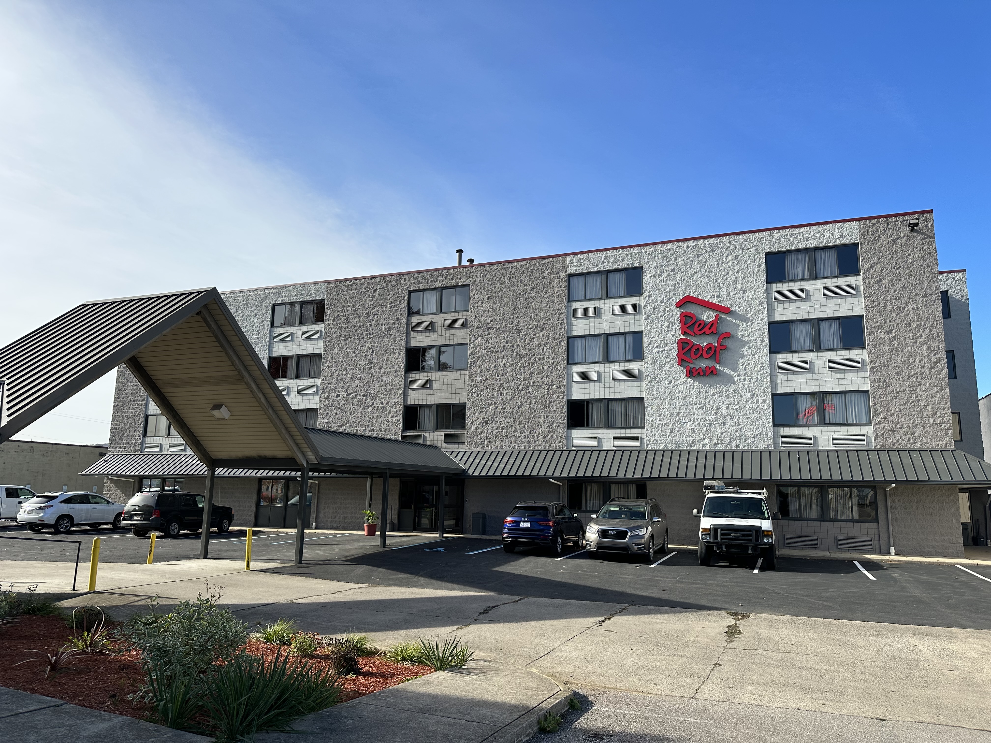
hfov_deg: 71.6
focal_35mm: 24
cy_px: 372
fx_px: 687
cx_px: 496
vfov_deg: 56.8
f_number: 1.78
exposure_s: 1/3247
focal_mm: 6.86
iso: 80
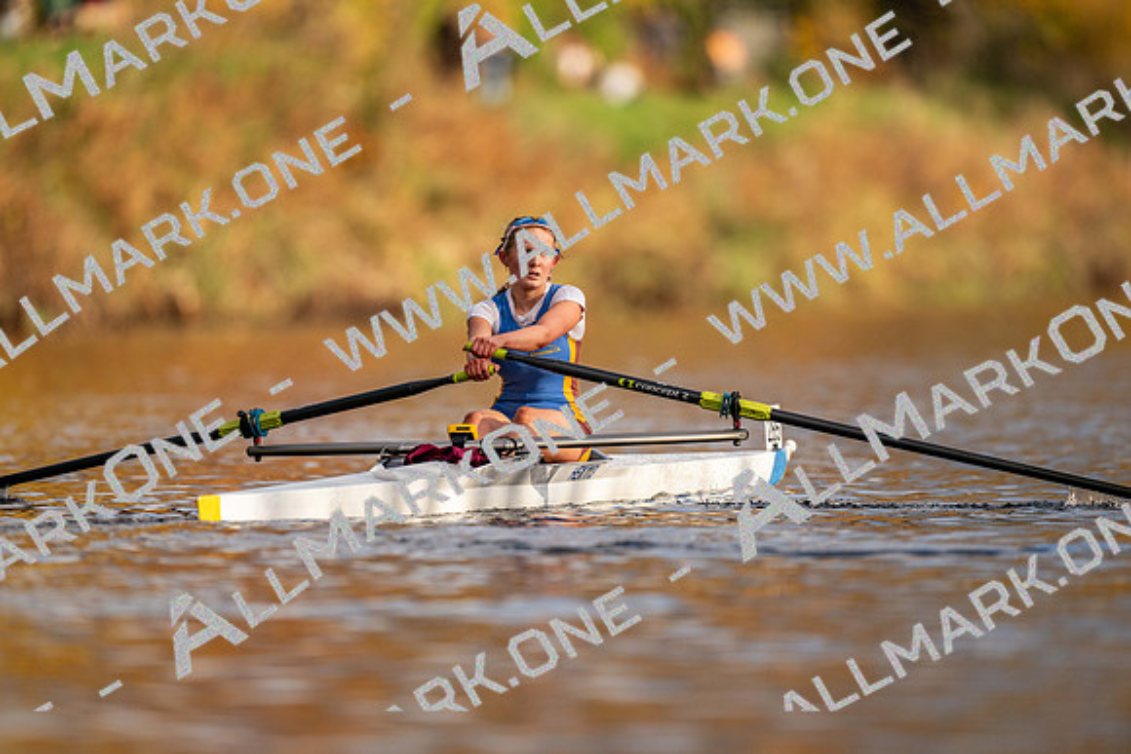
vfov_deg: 2.3
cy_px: 377
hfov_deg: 3.4
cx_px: 566
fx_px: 18854
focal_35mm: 600
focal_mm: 600
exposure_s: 1/2500
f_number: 4
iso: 400
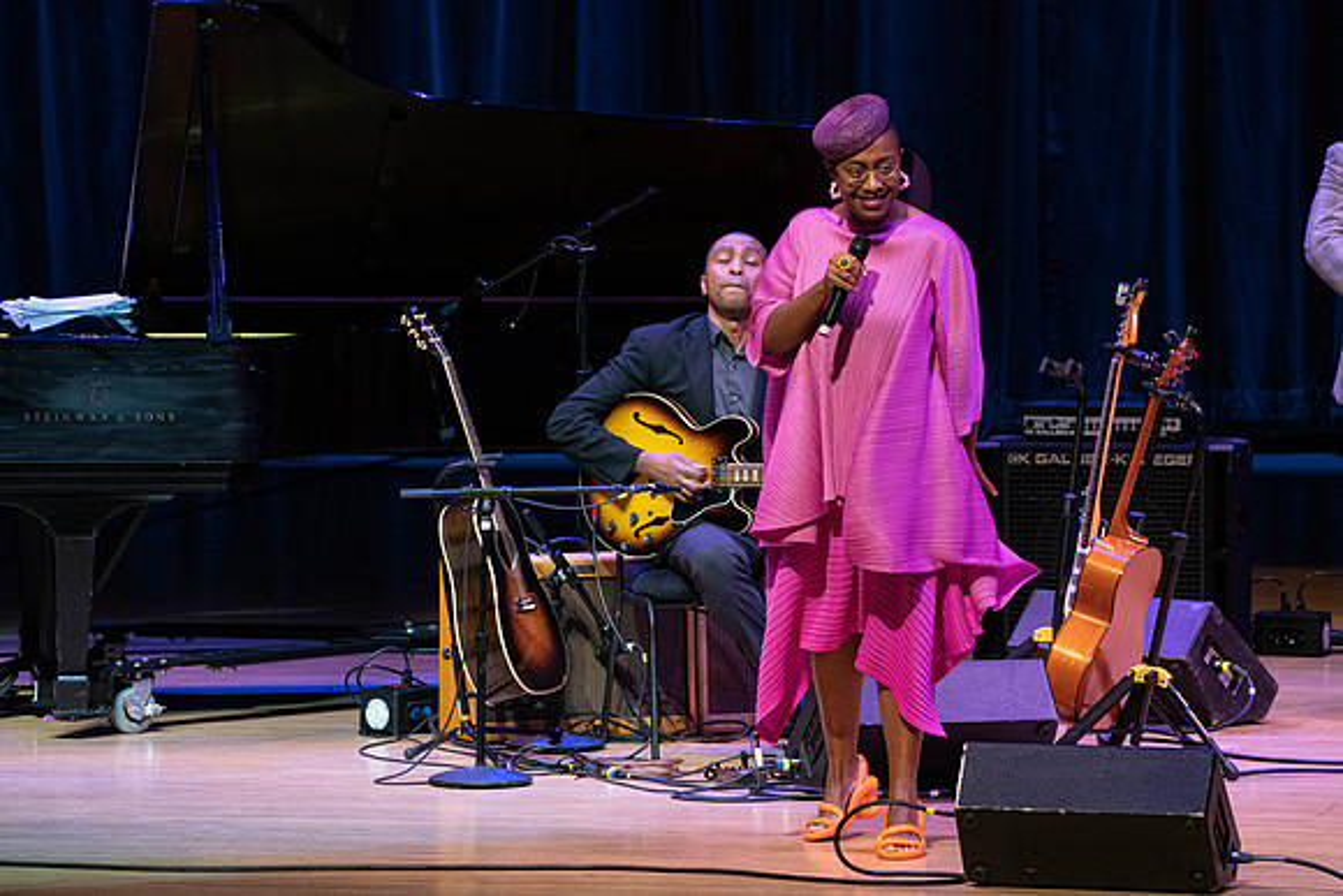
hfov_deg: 6.2
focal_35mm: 330
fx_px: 12313
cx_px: 672
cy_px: 448
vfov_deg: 4.2
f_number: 9
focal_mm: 330
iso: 4000
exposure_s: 1/320
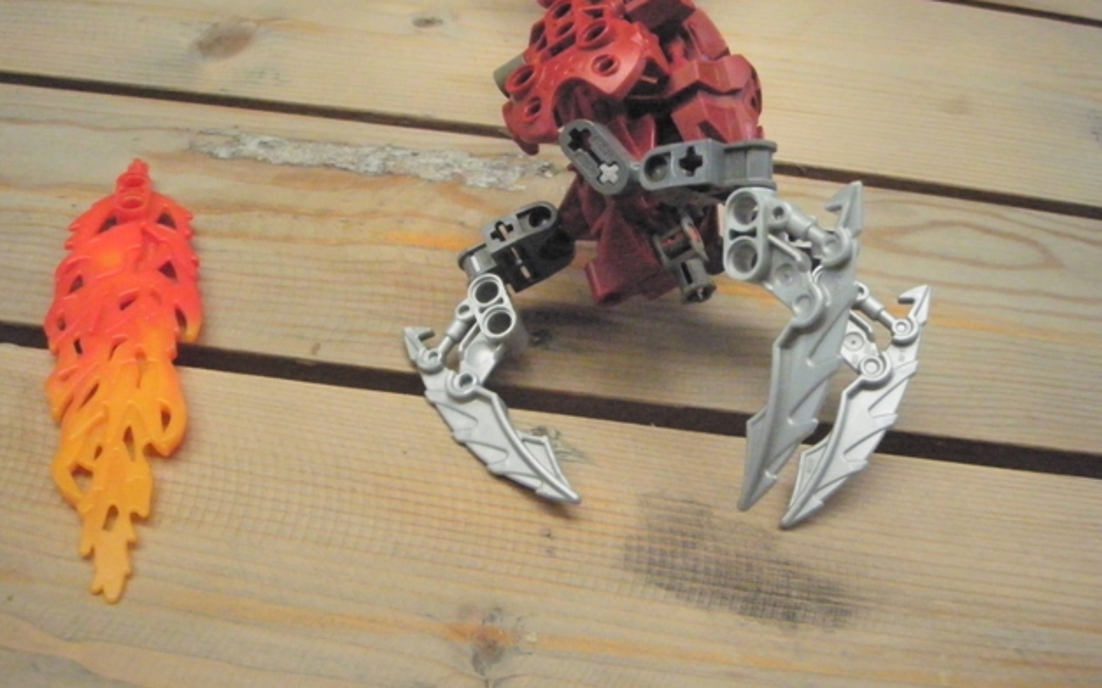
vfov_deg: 31.2
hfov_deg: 48.2
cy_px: 292
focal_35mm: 41
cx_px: 547
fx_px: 1231
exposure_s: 1/125
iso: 800
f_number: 3.5
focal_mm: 6.7
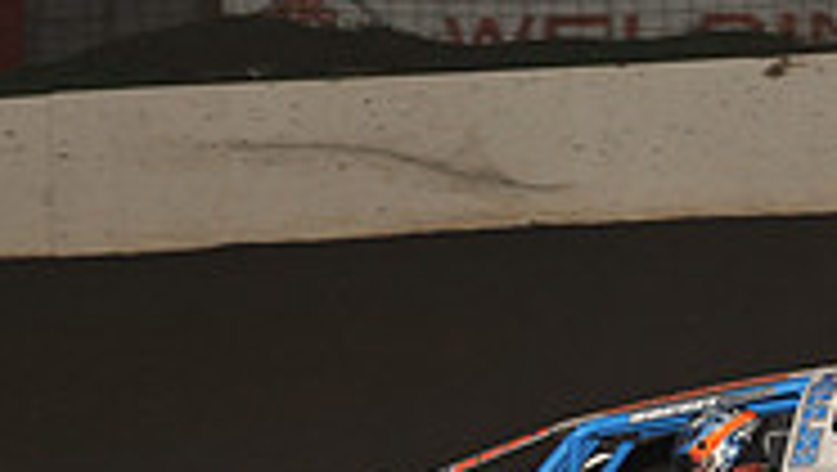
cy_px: 607
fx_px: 8130
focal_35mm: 366
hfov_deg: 5.9
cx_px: 796
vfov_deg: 3.3
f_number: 7.1
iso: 800
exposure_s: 1/320
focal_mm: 112
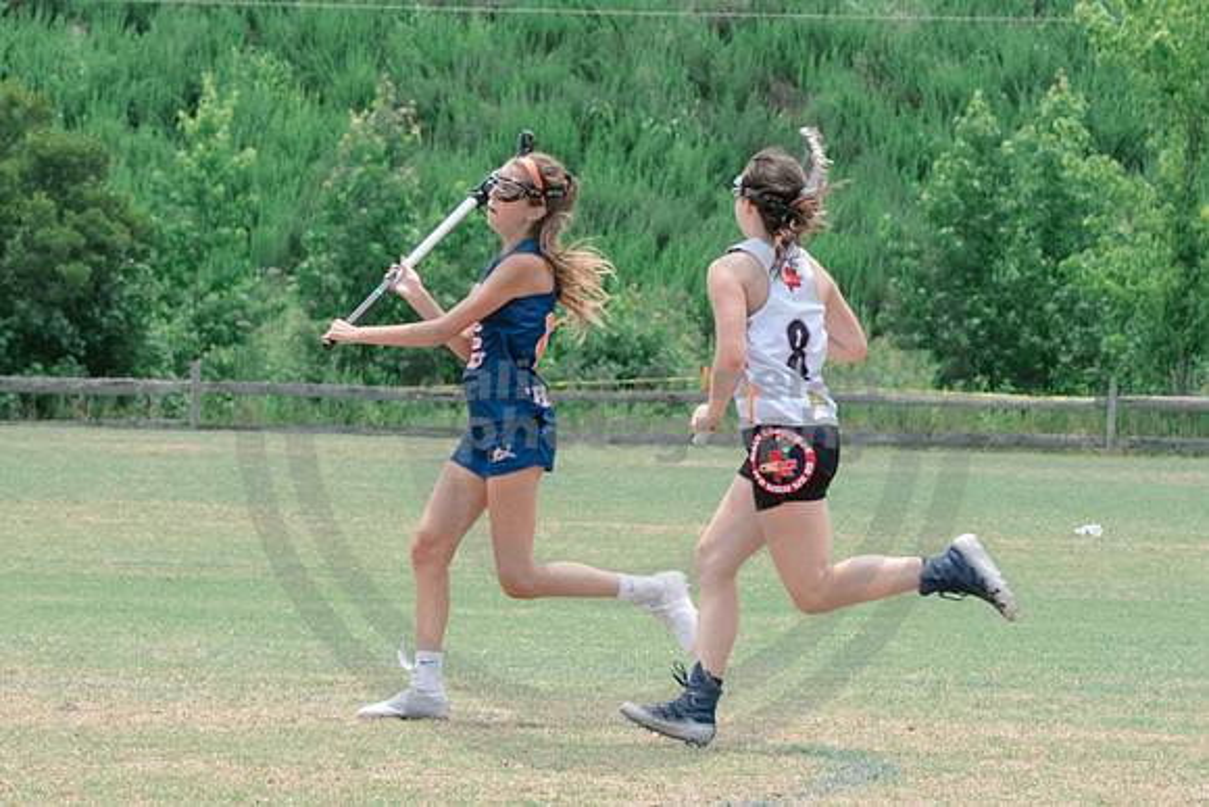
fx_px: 11895
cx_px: 501
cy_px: 445
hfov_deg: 5.8
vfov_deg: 3.9
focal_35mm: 354
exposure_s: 1/800
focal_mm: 102
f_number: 7.1
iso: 400
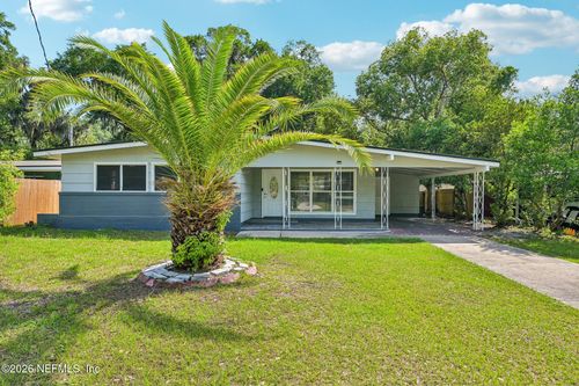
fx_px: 330
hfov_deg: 82.6
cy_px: 193
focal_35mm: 20
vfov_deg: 60.7
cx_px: 290
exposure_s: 1/125
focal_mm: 20.5
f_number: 8
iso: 100
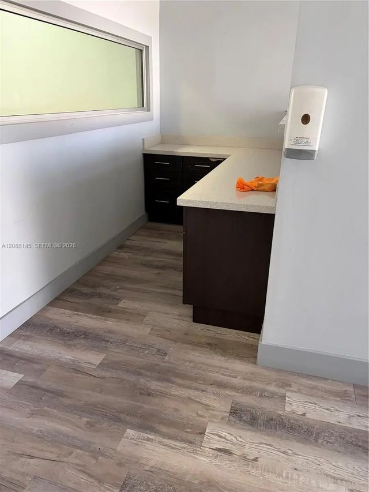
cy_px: 246
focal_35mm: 26
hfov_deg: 53.1
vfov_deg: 67.3
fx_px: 369
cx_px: 184
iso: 320
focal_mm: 5.96
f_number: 1.6
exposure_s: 1/60
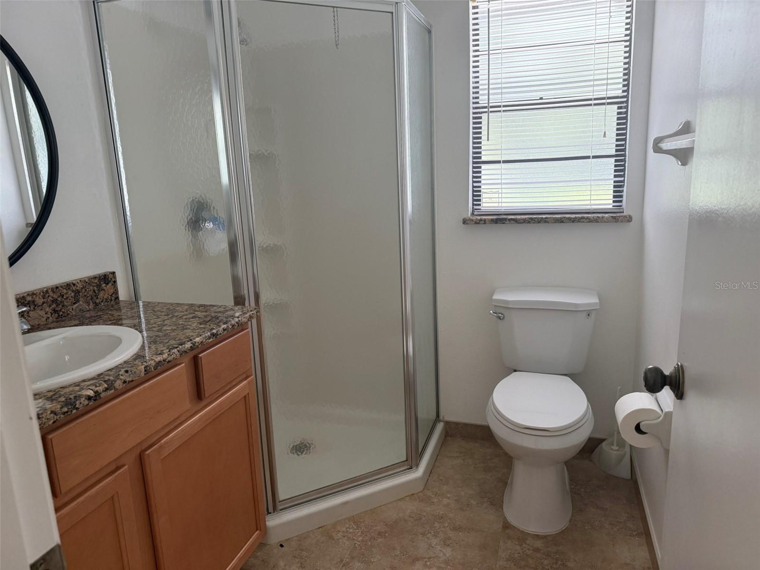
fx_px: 527
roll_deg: +2.2
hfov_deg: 71.6
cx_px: 380
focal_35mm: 24
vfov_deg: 56.8
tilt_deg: -11.8
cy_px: 285
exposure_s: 1/98
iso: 200
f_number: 1.78
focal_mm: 6.76
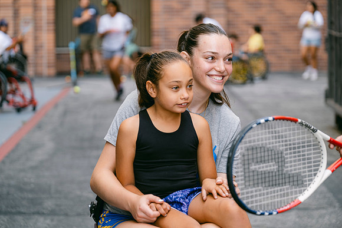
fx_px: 1258
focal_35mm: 132
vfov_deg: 10.4
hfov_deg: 15.5
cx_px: 171
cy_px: 114
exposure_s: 1/150
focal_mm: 87.1
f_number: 2.8
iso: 160
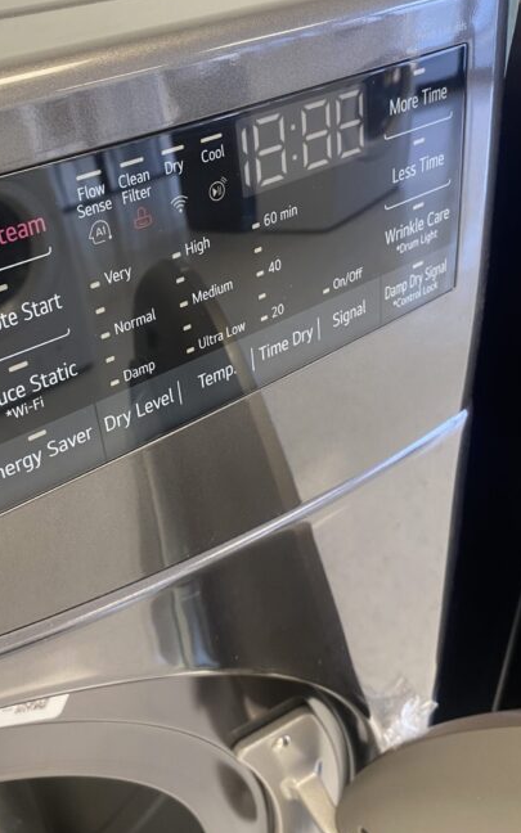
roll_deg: +4.8
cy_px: 334
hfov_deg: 36.9
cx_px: 174
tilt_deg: -31.5
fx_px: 772
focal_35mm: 34
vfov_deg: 56.3
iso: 125
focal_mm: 4.25
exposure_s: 1/43
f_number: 1.8
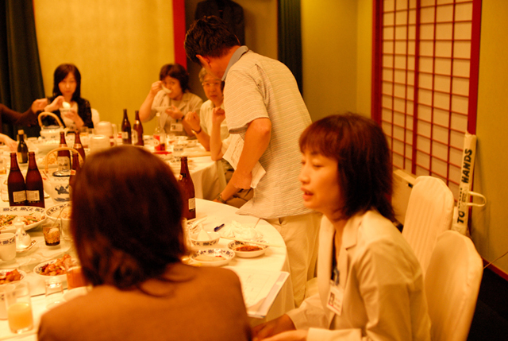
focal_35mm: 42
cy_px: 170
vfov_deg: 32.0
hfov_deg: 46.3
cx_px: 254
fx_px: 594
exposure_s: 1/80
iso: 800
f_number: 2
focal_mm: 28
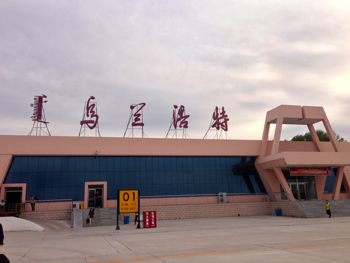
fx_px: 344
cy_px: 129
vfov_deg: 41.8
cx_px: 171
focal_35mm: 34
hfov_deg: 54.0
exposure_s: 1/1355
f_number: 2.4
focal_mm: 4.13
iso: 50
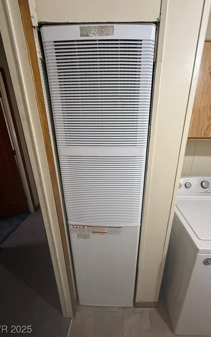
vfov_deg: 101.5
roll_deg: -0.6
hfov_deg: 74.6
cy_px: 169
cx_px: 115
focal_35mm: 15
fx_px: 138
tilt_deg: -19.1
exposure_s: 1/60
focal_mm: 2.22
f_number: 2.2
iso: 320
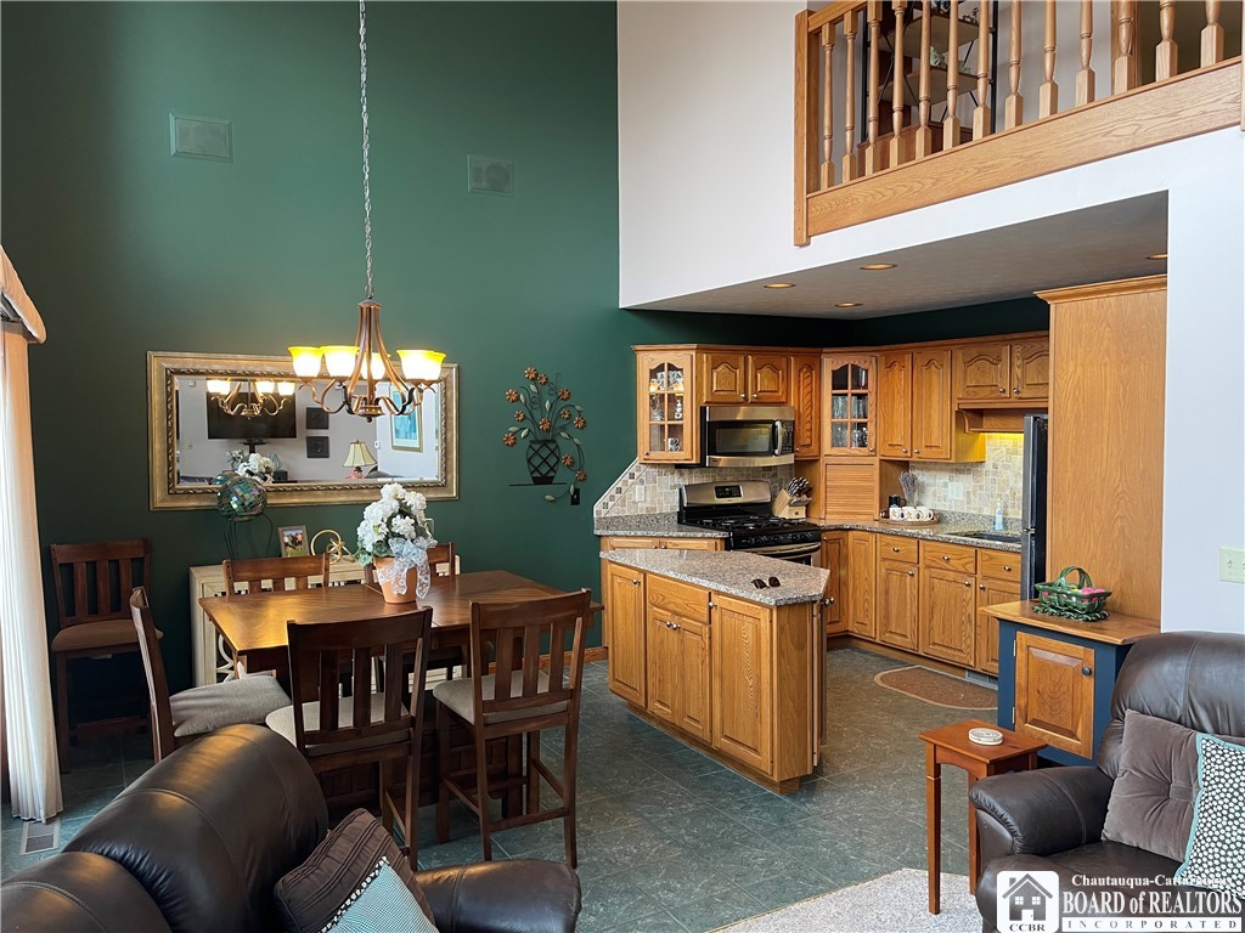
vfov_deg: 53.1
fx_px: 935
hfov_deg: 67.3
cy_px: 466
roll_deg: +0.4
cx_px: 622
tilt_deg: -3.6
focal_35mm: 26
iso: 100
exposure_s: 1/60
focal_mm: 5.1
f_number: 1.6
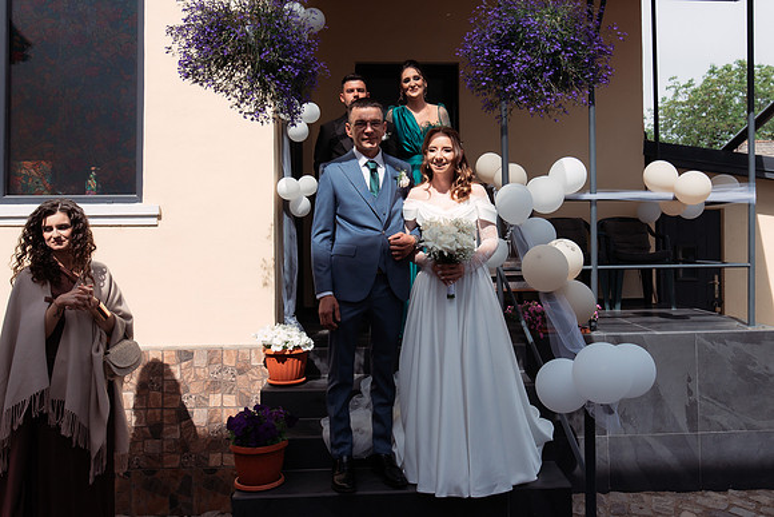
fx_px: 624
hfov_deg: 63.4
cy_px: 232
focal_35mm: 29
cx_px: 430
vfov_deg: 44.9
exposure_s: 1/1250
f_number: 6.3
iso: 320
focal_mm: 26
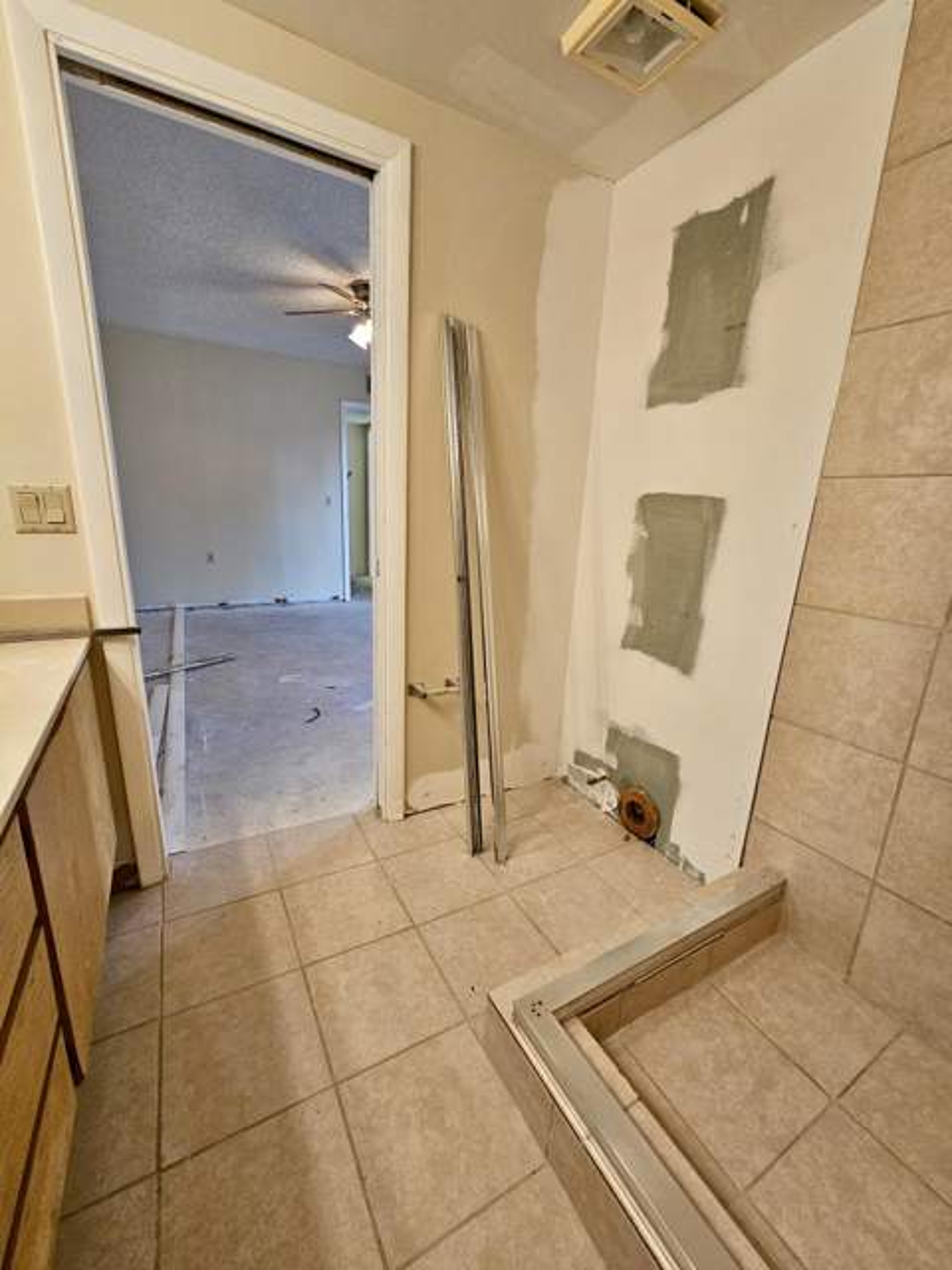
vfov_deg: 106.2
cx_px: 476
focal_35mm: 13
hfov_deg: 89.9
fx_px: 477
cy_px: 635
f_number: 2.2
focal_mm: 2.2
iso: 320
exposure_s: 1/60
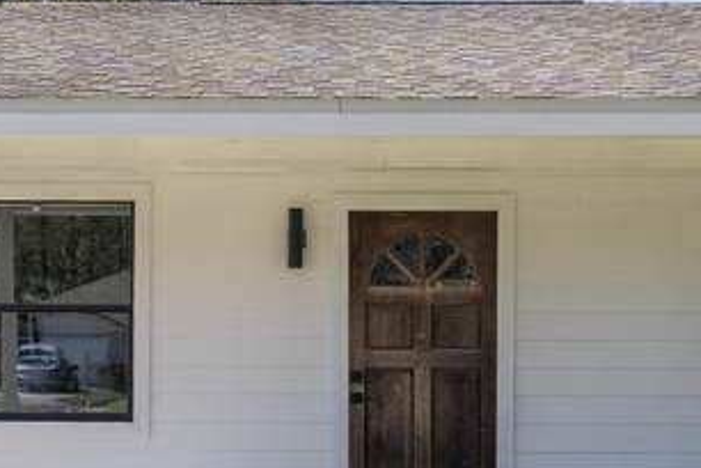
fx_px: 1382
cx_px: 389
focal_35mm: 71
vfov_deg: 19.0
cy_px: 364
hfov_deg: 28.4
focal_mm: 17
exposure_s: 1/640
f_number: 8
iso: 100
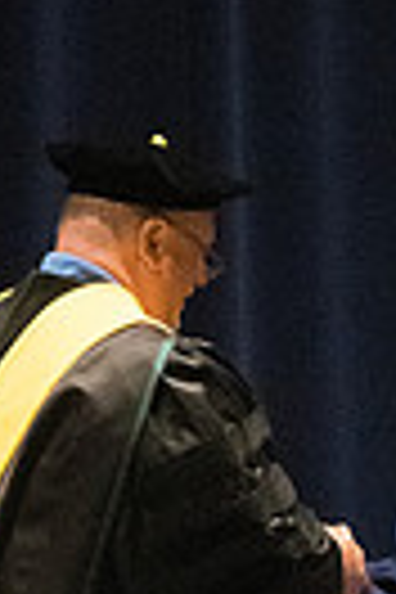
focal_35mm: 739
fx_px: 12193
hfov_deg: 1.9
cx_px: 245
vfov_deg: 2.8
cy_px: 770
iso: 8000
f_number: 4.5
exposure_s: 1/250
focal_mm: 145
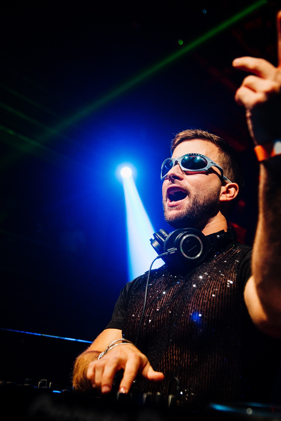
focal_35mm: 44
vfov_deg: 44.4
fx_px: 515
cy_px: 242
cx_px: 173
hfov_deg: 30.4
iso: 1600
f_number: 3.2
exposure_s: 1/160
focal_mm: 34
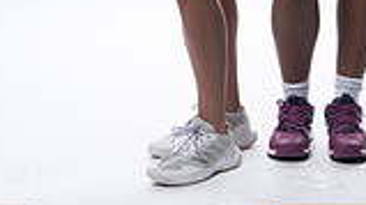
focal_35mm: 208
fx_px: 2016
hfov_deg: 10.3
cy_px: -283
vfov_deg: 5.6
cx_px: 331
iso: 200
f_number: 5.6
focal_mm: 70
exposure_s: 1/250
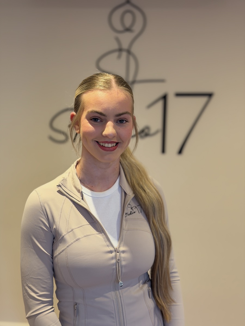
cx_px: 122
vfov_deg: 39.7
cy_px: 163
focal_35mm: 48
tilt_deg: -7.2
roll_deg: -2.7
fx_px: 453
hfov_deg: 30.3
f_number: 1.78
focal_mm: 6.76
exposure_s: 1/50
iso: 100
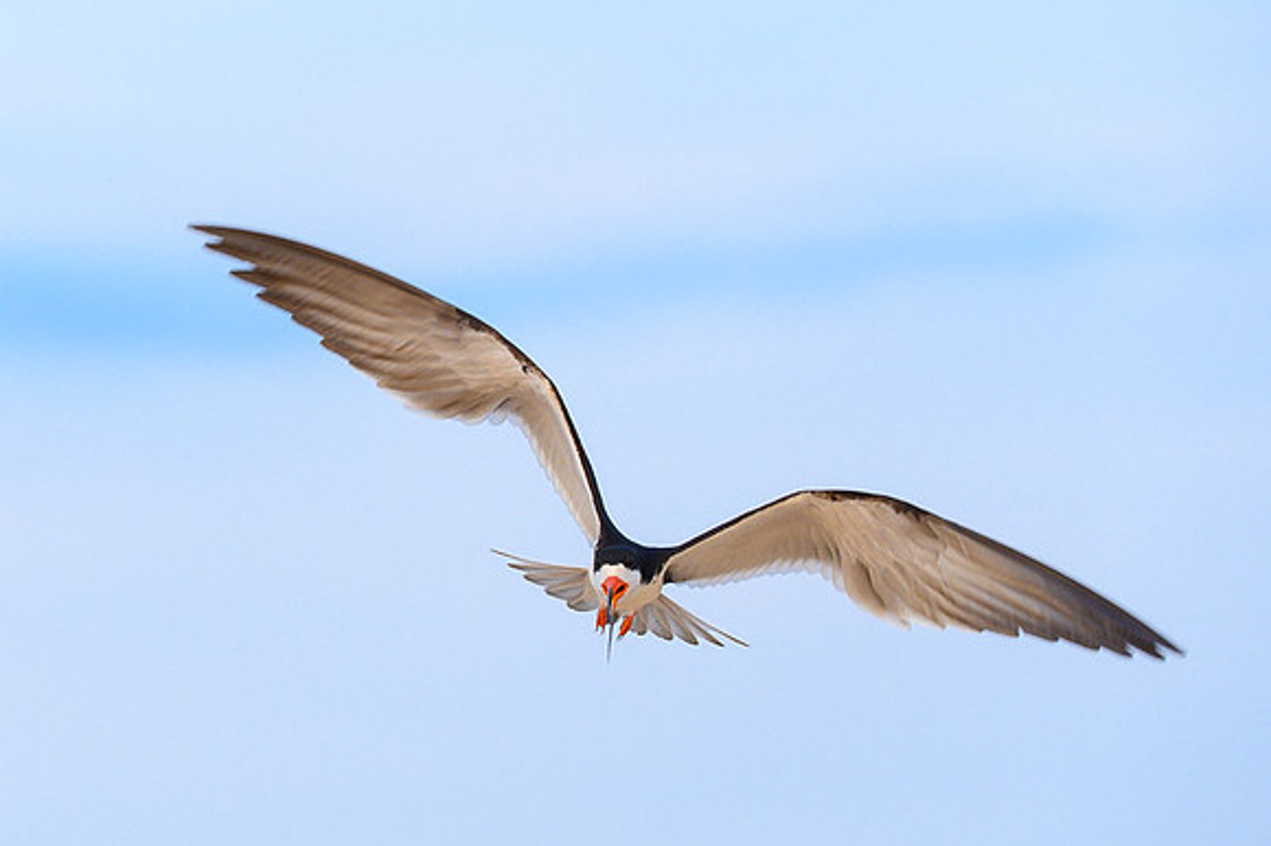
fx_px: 9483
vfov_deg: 5.1
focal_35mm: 269
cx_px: 484
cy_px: 490
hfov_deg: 7.7
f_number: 4
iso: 1600
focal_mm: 180
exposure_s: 1/1600
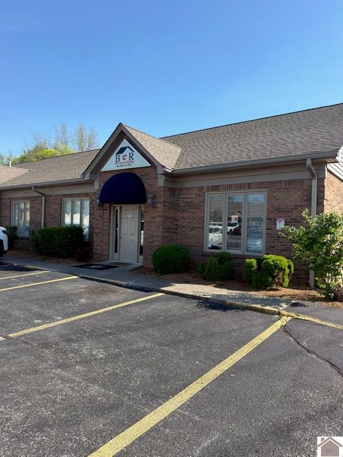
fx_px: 317
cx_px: 172
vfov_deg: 71.6
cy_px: 228
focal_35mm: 24
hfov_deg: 56.8
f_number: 1.78
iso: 80
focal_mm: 6.76
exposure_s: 1/2525
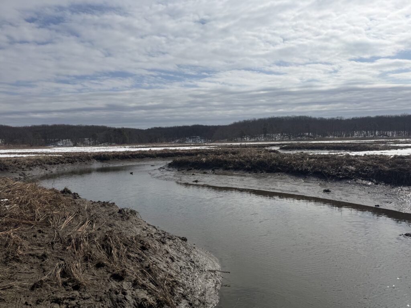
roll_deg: +1.6
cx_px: 206
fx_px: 285
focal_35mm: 24
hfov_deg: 71.6
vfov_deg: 56.8
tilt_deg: -2.2
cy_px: 154
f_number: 1.78
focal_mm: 6.76
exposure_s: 1/14286
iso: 80
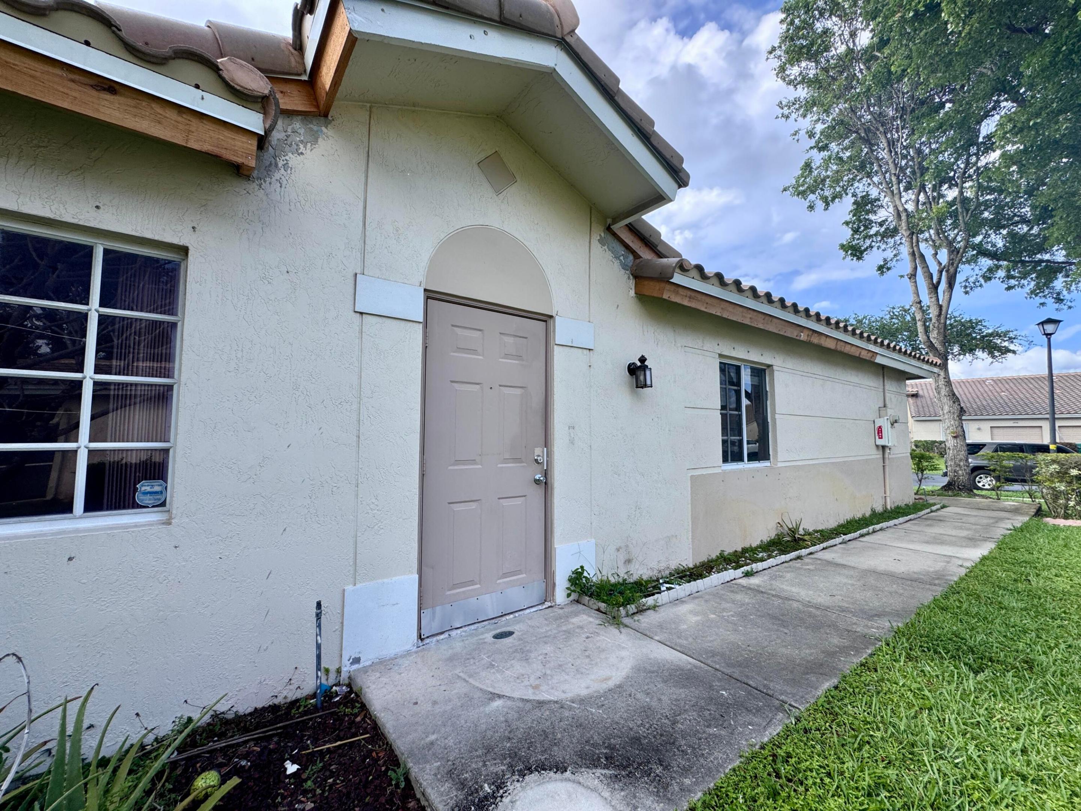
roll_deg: +0.0
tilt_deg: +3.8
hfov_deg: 102.1
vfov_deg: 85.7
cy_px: 406
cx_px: 540
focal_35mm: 14
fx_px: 437
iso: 40
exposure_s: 1/587
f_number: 2.2
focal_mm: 2.22
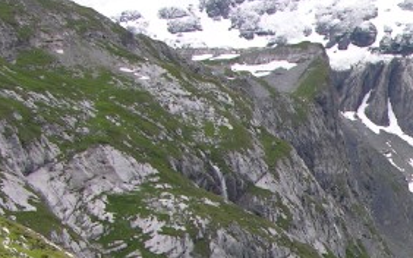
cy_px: 454
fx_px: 1688
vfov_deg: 8.4
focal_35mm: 150
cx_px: 697
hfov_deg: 12.9
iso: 50
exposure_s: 1/175
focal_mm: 10
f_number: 5.1
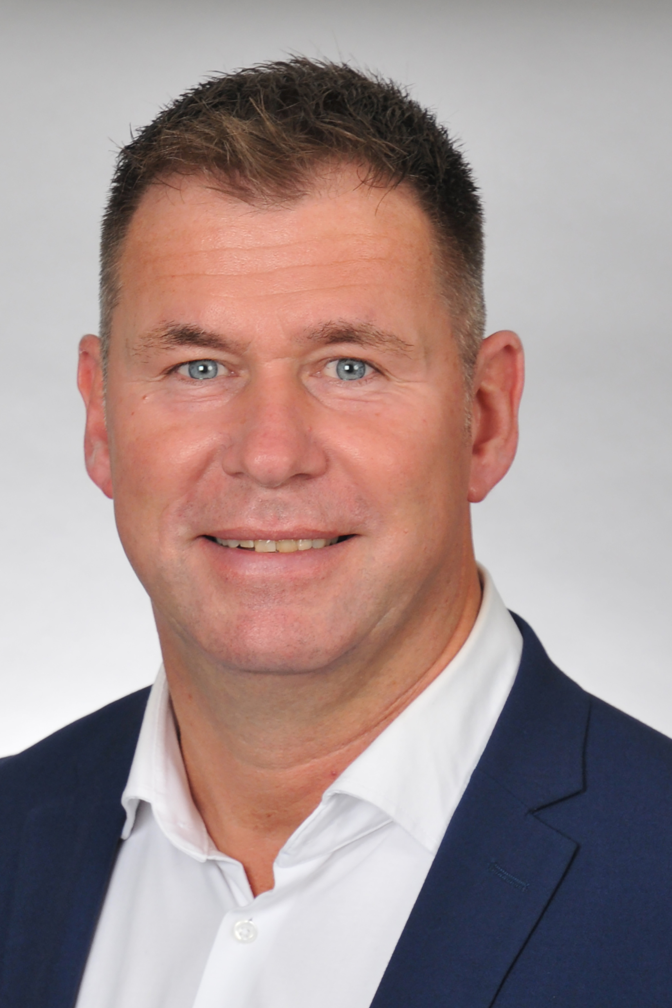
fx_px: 3882
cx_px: 282
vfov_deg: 14.8
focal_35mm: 139
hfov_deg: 9.9
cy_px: 614
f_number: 5.6
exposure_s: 1/125
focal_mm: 75
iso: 320
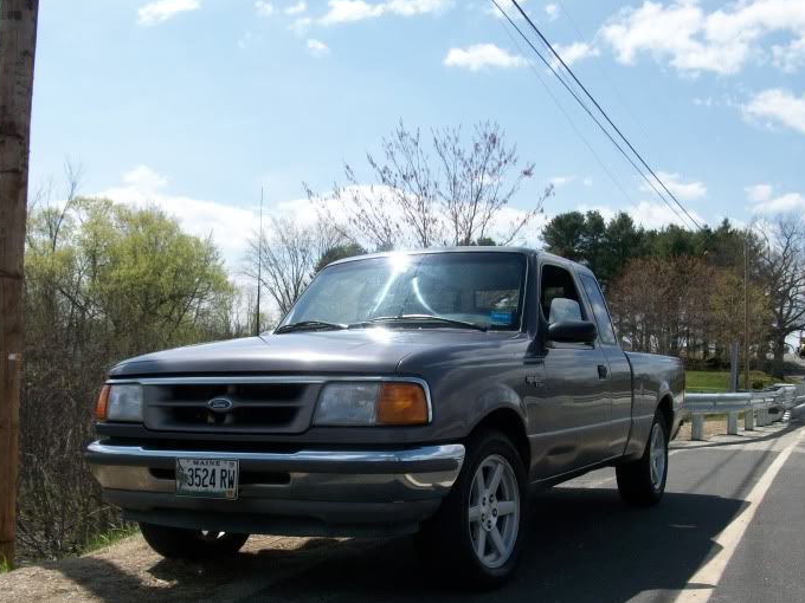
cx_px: 404
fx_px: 930
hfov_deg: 46.8
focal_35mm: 40
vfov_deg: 35.9
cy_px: 346
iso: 64
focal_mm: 5.7
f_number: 5.5
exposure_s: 1/453
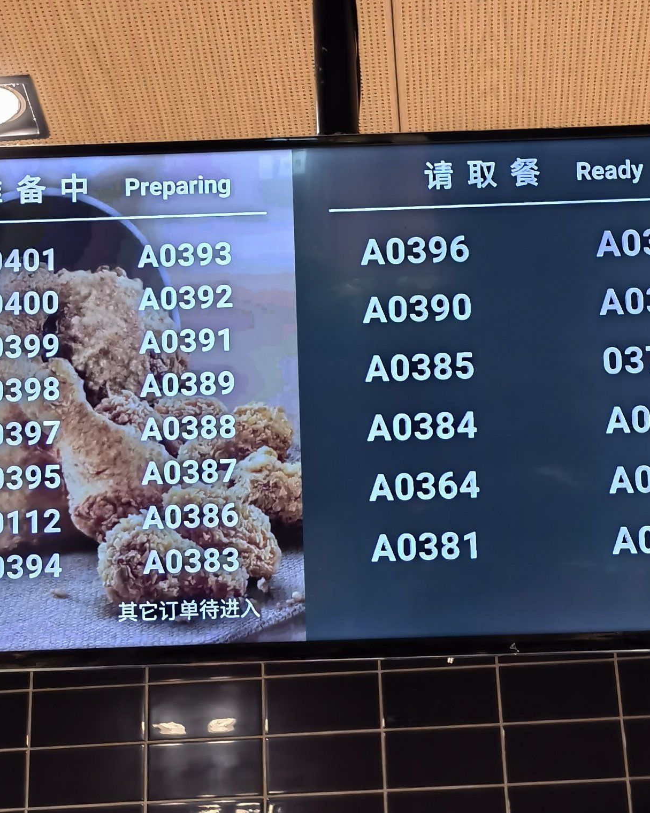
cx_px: 340
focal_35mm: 86
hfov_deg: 17.9
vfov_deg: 22.2
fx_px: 2068
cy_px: 317
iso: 320
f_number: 1.8
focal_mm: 5.54
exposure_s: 1/50
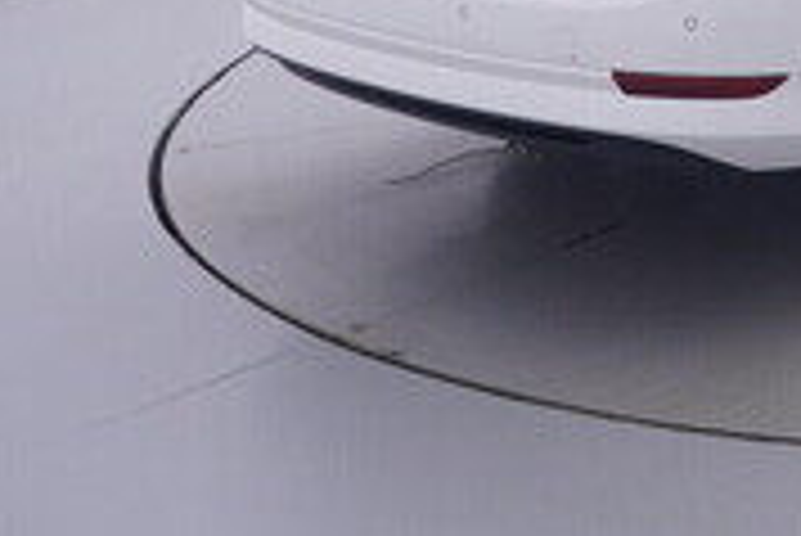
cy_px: -282
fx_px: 1549
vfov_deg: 17.5
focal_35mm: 70
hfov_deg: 23.8
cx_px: 1159
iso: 200
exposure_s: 1/80
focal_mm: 15
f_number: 5
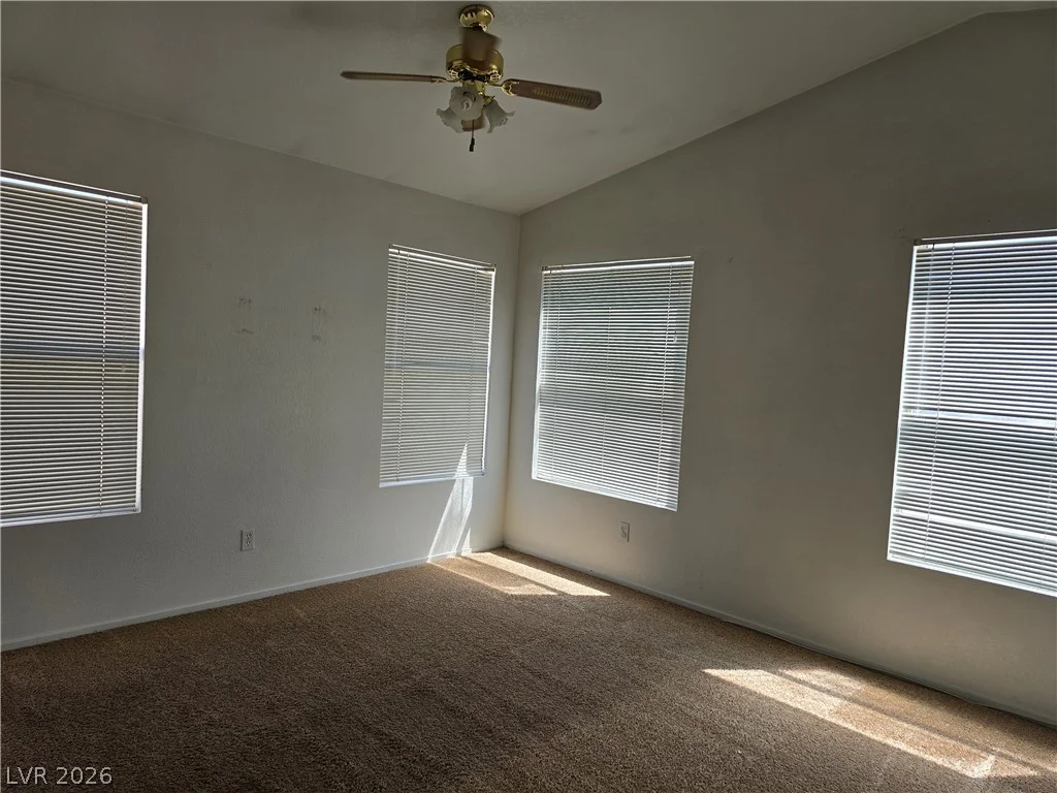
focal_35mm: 23
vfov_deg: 58.9
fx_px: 702
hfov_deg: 73.9
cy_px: 396
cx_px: 528
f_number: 1.7
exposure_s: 1/180
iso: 32
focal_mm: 6.3
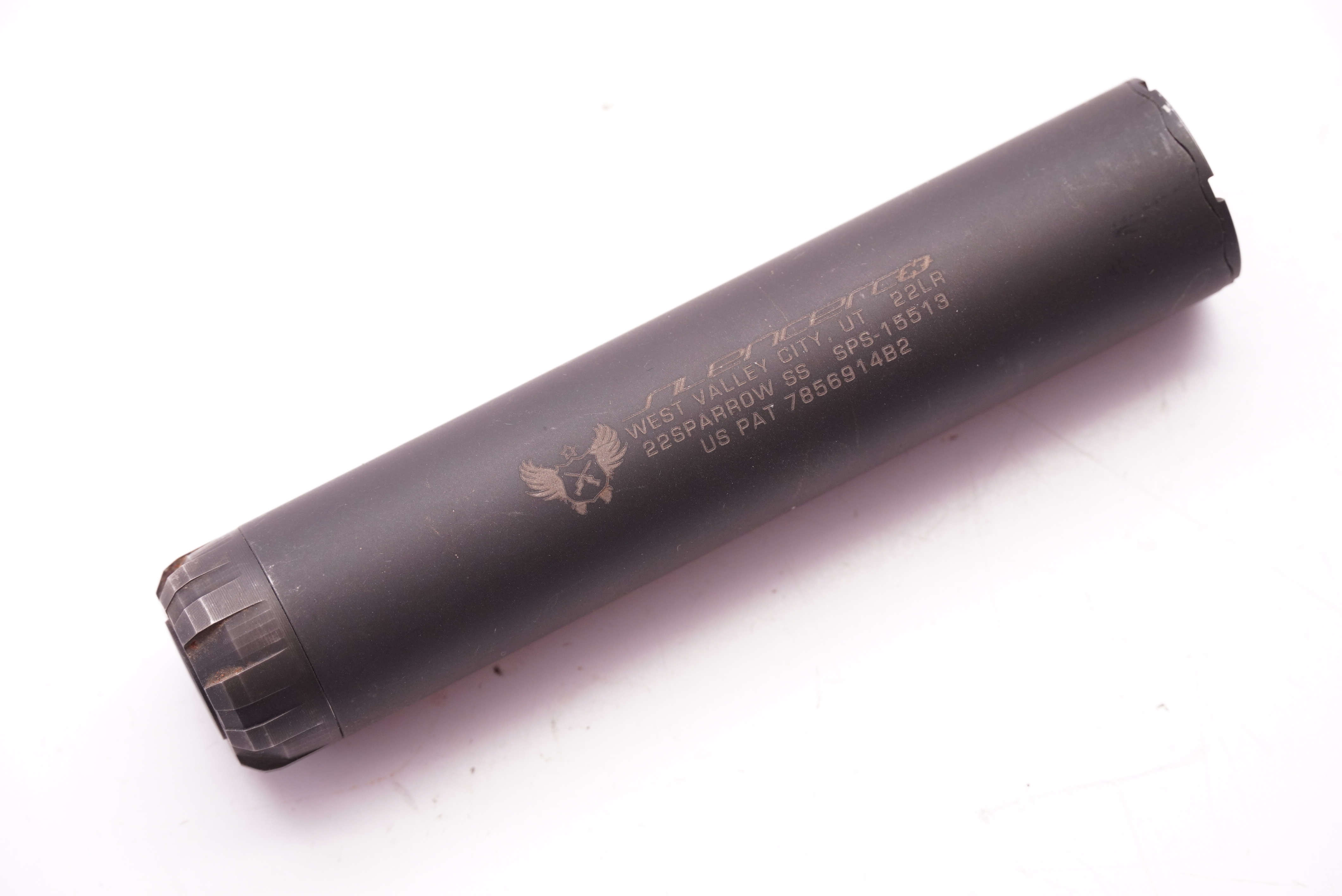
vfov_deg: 12.2
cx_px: 671
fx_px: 4196
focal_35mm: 112
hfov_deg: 18.2
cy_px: 448
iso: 1000
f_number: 5.6
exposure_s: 1/125
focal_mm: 75
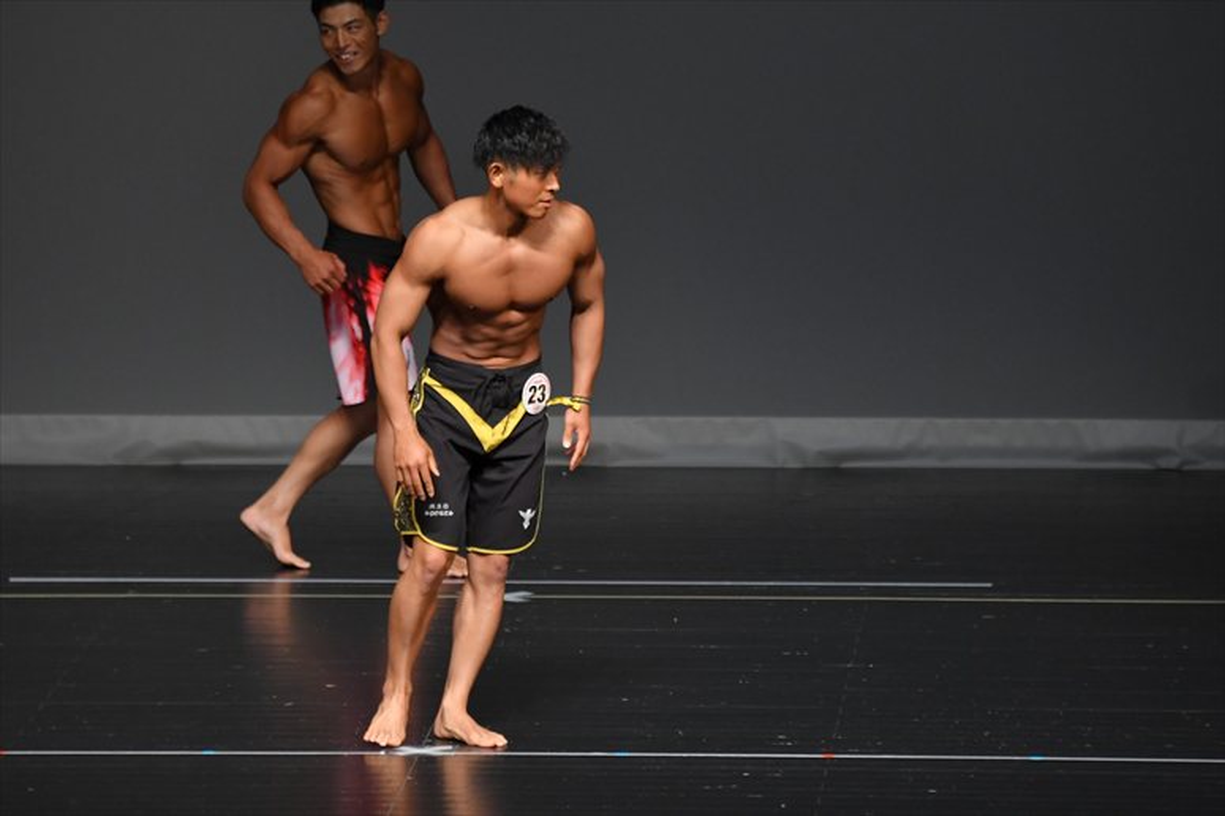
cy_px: 408
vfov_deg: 4.0
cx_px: 612
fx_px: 11734
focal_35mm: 345
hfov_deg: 6.0
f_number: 5.6
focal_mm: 230
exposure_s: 1/400
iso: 2000
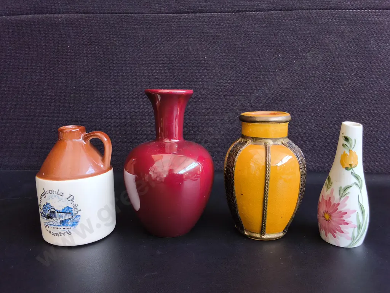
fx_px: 304
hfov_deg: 65.3
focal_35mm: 27
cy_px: 146
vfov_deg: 51.4
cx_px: 195
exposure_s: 1/100
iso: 125
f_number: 2
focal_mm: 2.87
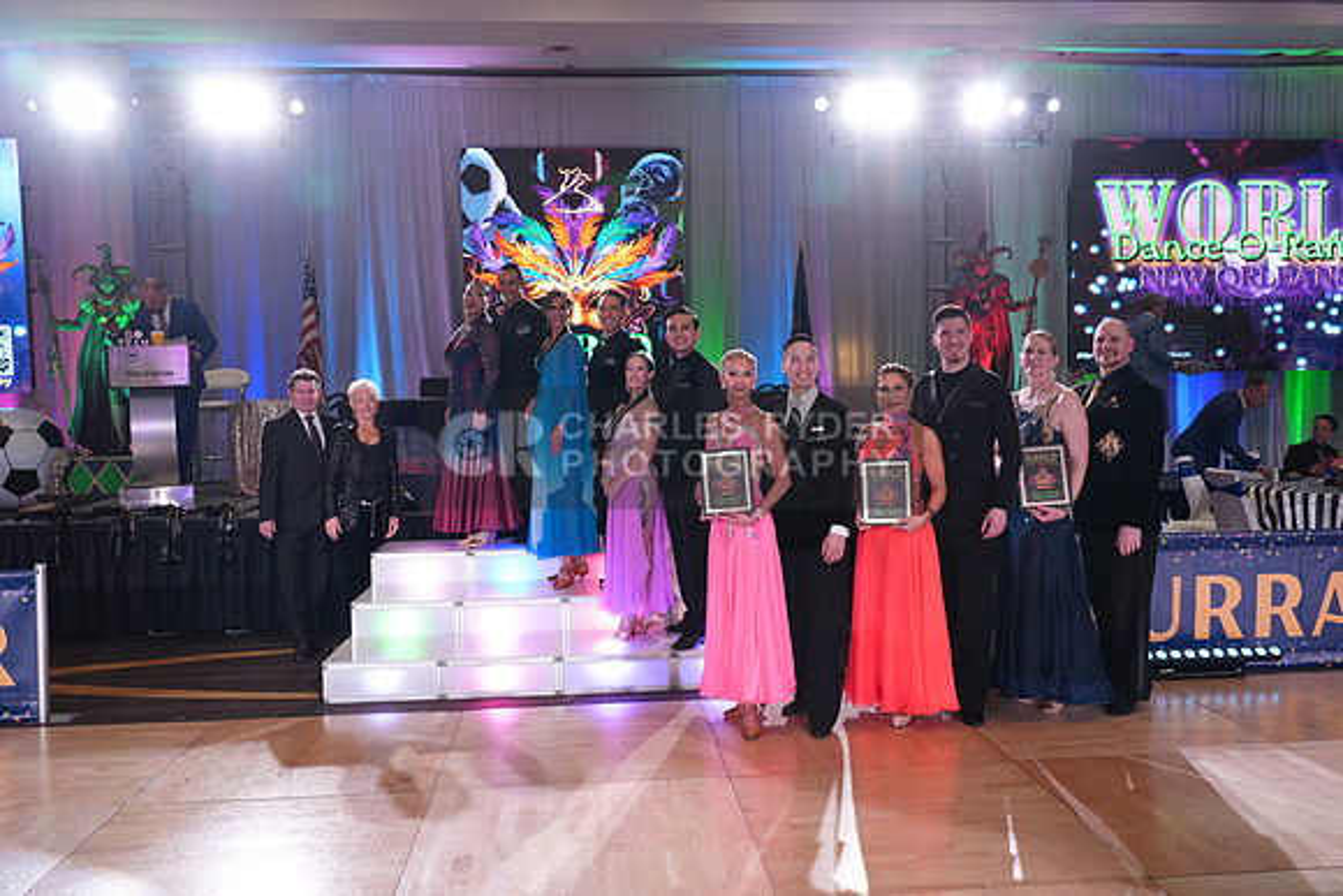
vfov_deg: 43.6
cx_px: 672
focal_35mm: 30
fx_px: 1119
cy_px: 448
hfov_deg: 61.9
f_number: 4
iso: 2000
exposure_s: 1/400
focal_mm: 30
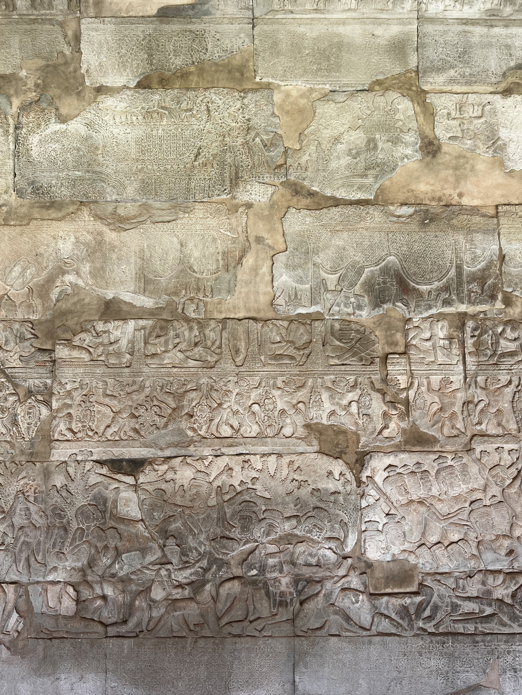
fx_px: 523
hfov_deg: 53.1
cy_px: 348
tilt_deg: +6.6
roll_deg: +0.8
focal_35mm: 26
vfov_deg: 67.3
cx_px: 261
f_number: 1.5
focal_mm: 5.7
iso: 50
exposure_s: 1/121
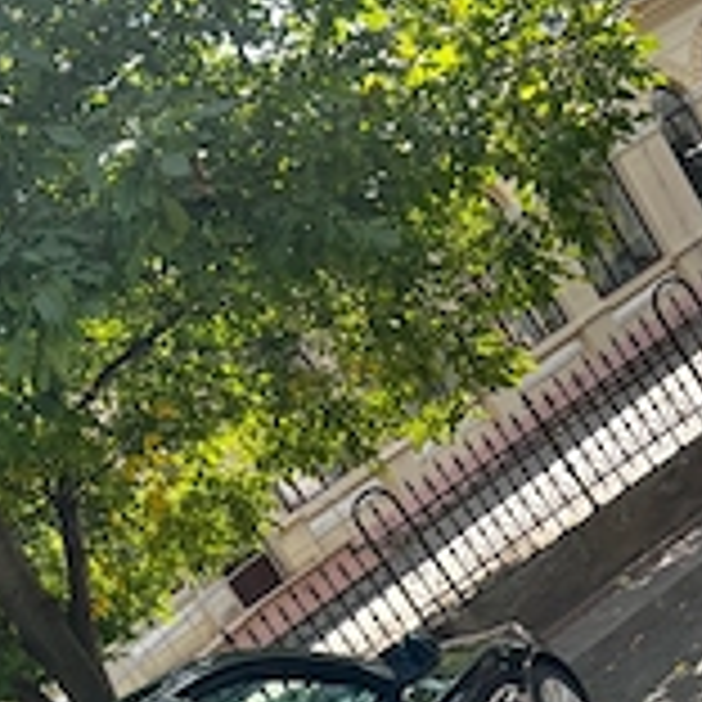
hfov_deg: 28.8
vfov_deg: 25.6
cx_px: 216
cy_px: 878
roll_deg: +34.7
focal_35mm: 59
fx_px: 1354
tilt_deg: -10.1
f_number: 1.5
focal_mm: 5.7
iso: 40
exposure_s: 1/289
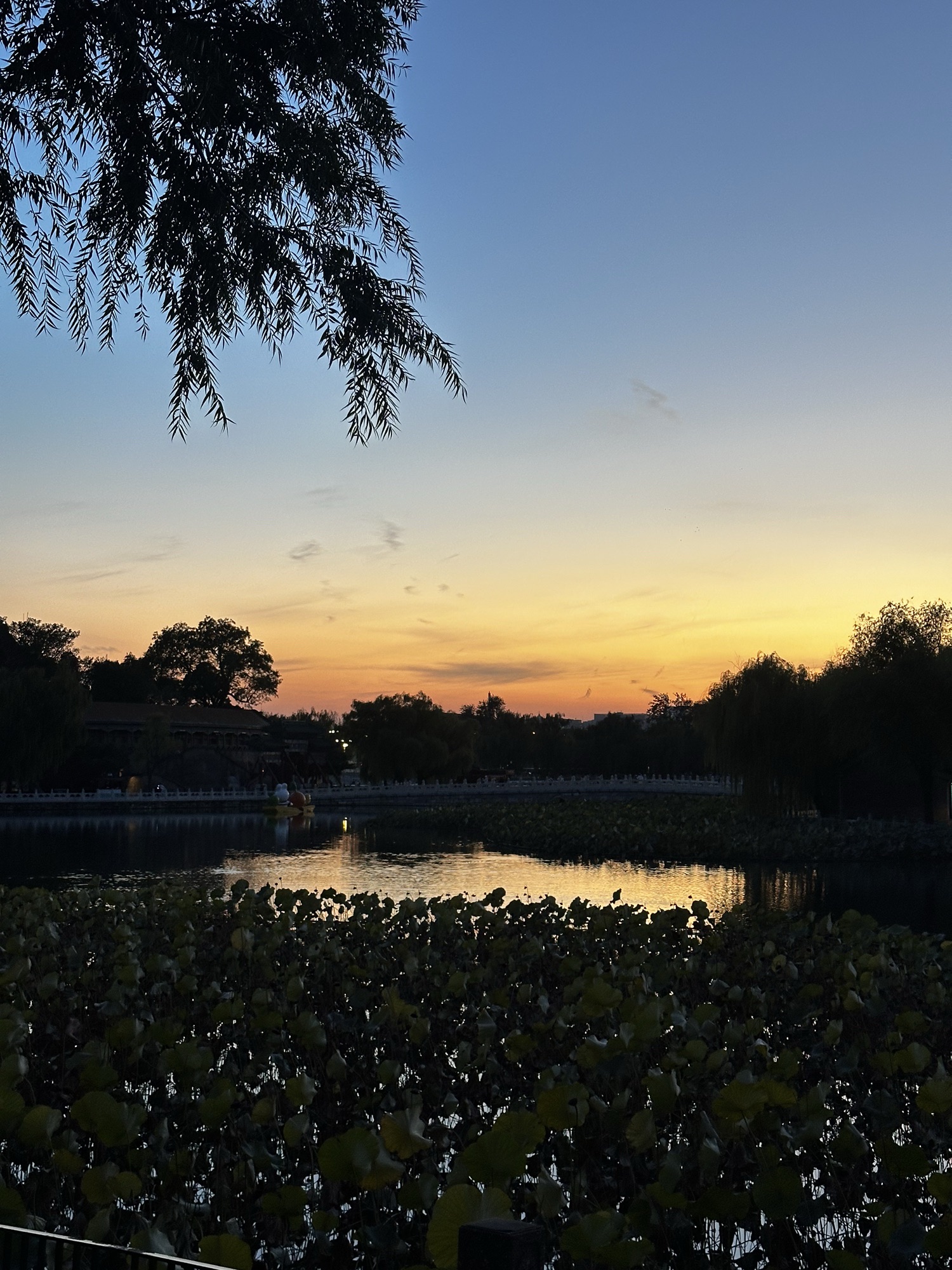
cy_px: 635
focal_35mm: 48
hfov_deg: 30.3
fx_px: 1760
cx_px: 476
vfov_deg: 39.7
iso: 80
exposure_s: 1/66
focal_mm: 6.86
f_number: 1.78
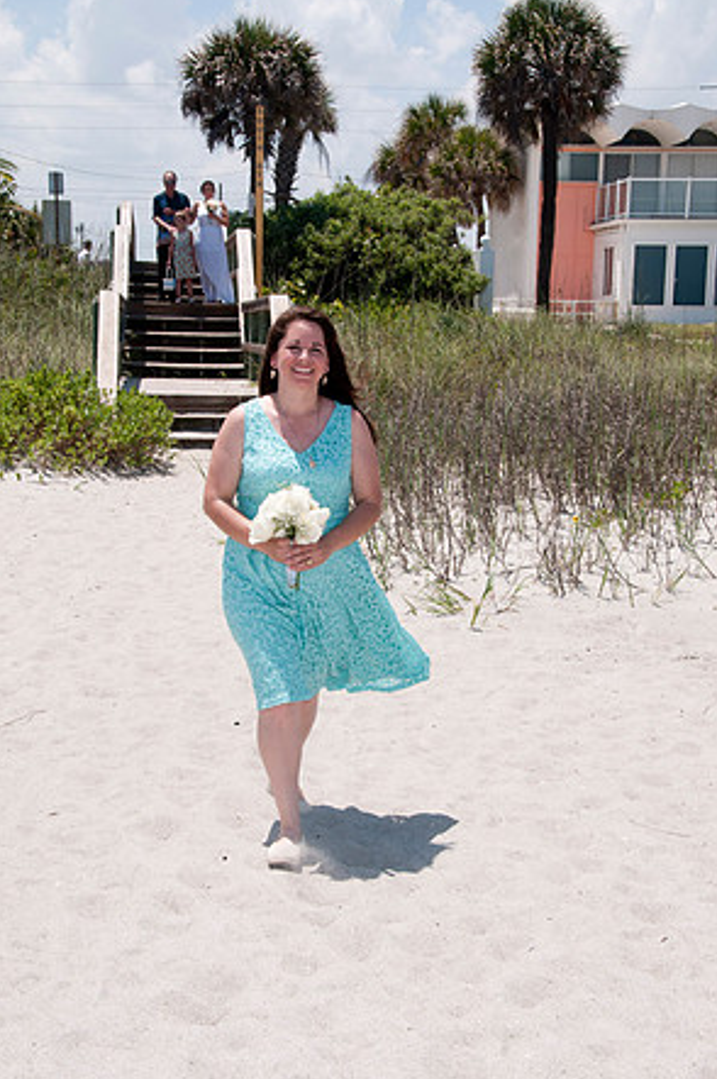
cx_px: 362
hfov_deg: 23.3
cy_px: 535
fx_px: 1735
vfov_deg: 34.5
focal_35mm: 58
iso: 100
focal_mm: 38
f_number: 11
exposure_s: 1/250
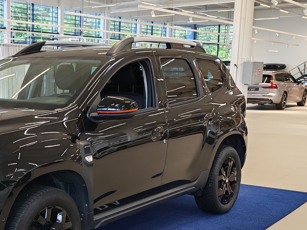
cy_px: 168
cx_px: 35
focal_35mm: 62
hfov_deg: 30.0
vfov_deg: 23.5
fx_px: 550
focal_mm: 6.12
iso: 250
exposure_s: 1/100
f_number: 1.9
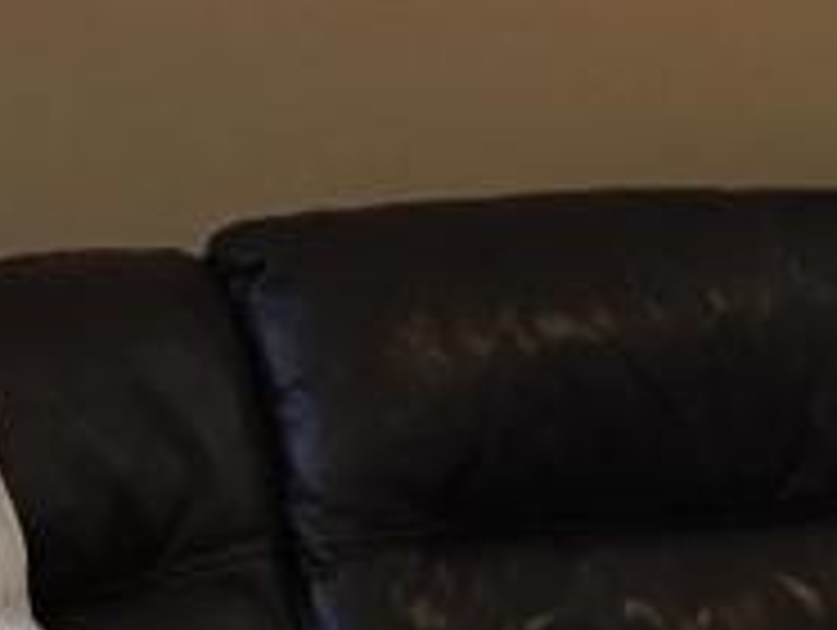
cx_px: 1706
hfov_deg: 11.5
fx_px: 3728
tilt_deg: -1.3
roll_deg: -0.4
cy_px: -256
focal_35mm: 154
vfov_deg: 9.4
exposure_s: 1/15
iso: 50
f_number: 1.8
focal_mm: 3.99
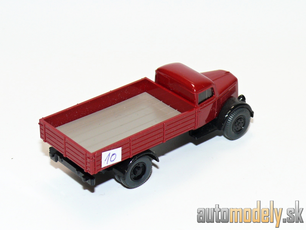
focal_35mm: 105
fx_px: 928
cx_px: 153
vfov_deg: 14.1
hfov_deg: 18.7
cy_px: 115
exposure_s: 1/30
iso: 100
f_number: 4
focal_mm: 13.7
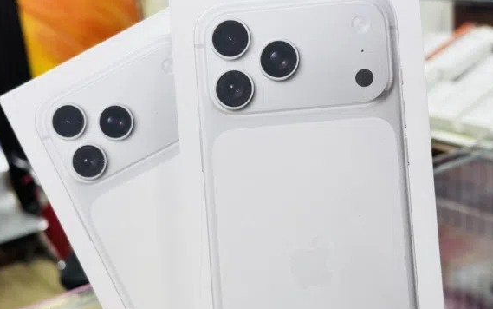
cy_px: 187
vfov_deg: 40.4
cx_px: 241
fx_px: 417
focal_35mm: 31
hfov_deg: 61.2
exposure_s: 1/100
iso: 50
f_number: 1.6
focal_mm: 5.96
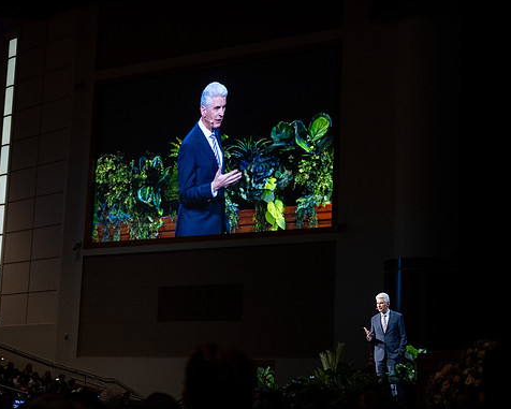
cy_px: 206
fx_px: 1210
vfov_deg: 19.2
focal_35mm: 80
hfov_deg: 23.8
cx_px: 280
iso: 1250
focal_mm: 70
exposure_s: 1/125
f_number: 4
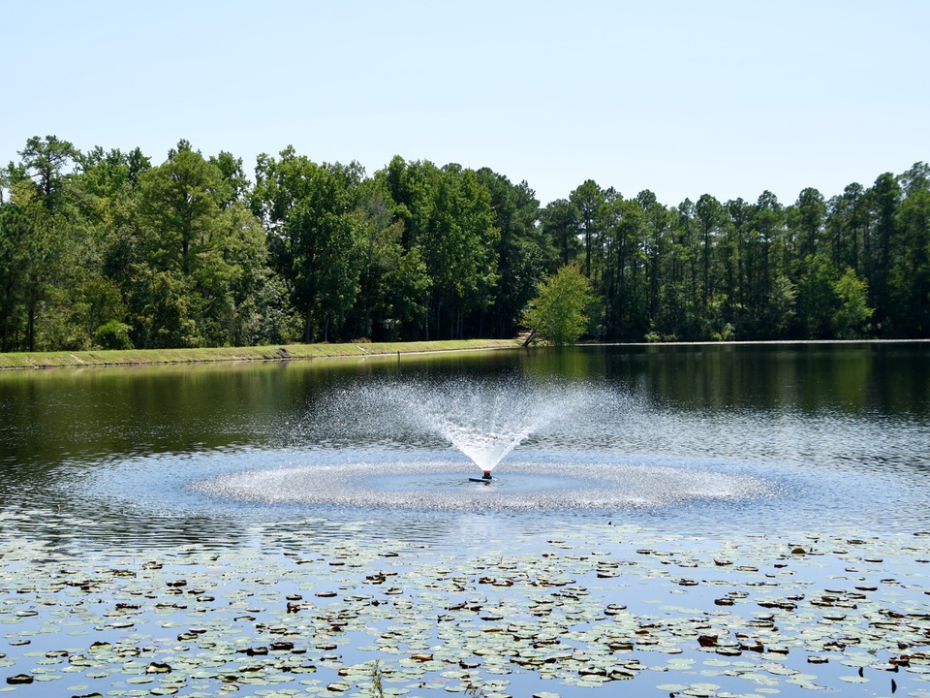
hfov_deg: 31.2
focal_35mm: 62
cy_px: 350
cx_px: 416
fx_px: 1666
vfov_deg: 23.7
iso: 250
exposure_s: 1/800
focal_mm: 38
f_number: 6.3
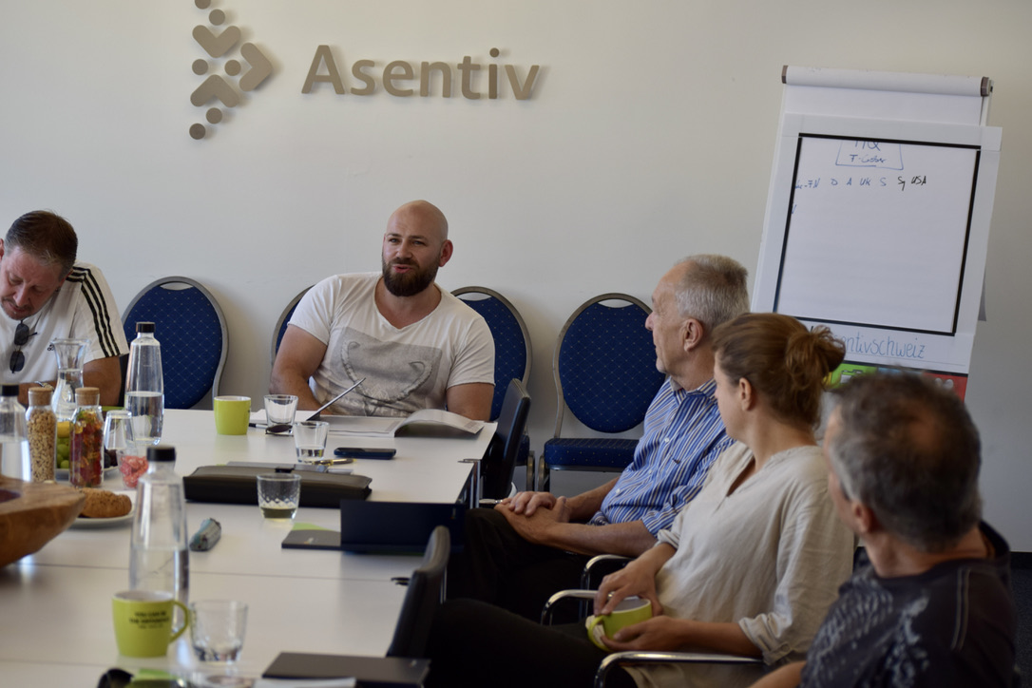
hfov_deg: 24.6
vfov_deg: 16.6
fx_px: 2365
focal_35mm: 82
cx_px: 516
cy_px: 344
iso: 200
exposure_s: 1/125
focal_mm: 55
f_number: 4
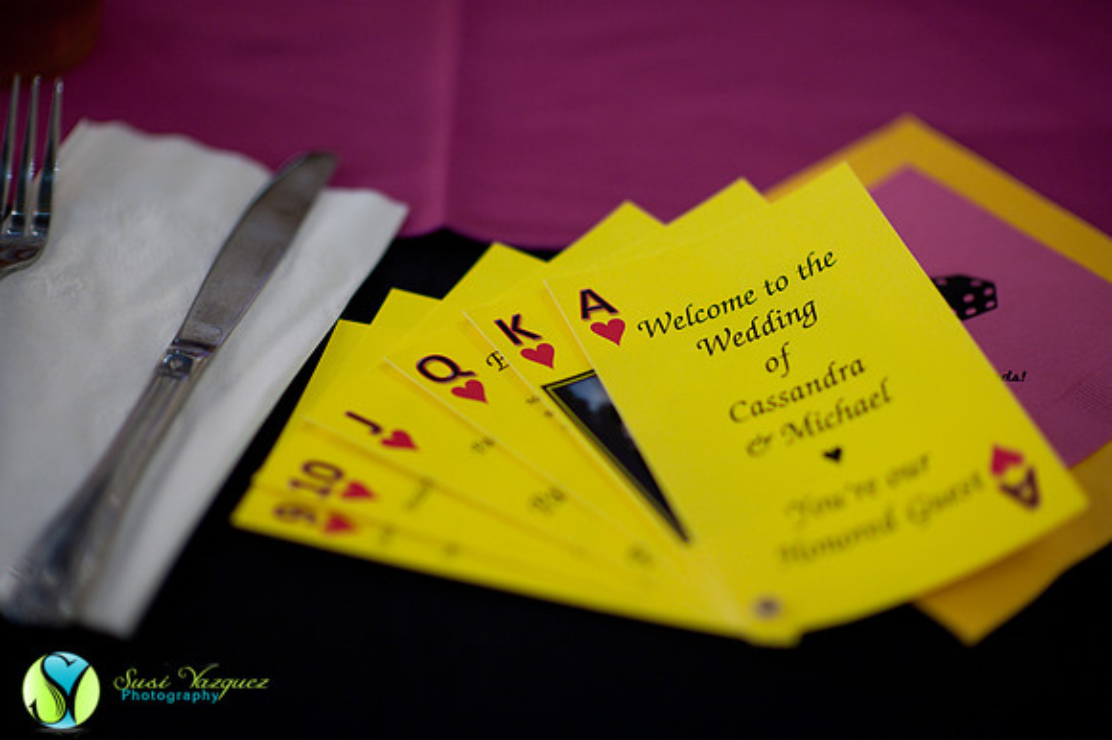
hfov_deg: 23.9
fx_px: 2624
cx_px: 556
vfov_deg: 16.1
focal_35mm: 85
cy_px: 370
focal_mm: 85
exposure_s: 1/125
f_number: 1.4
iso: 800
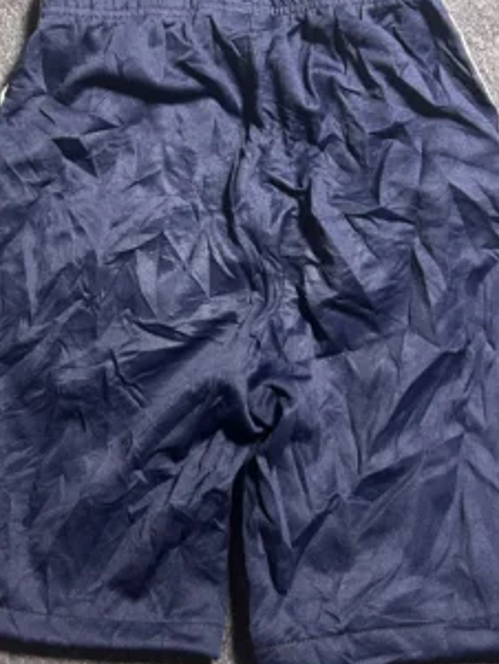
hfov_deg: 31.5
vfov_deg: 41.1
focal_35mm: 46
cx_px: 219
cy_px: 277
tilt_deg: -65.1
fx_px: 884
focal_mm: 5.7
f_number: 1.5
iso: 400
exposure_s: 1/33
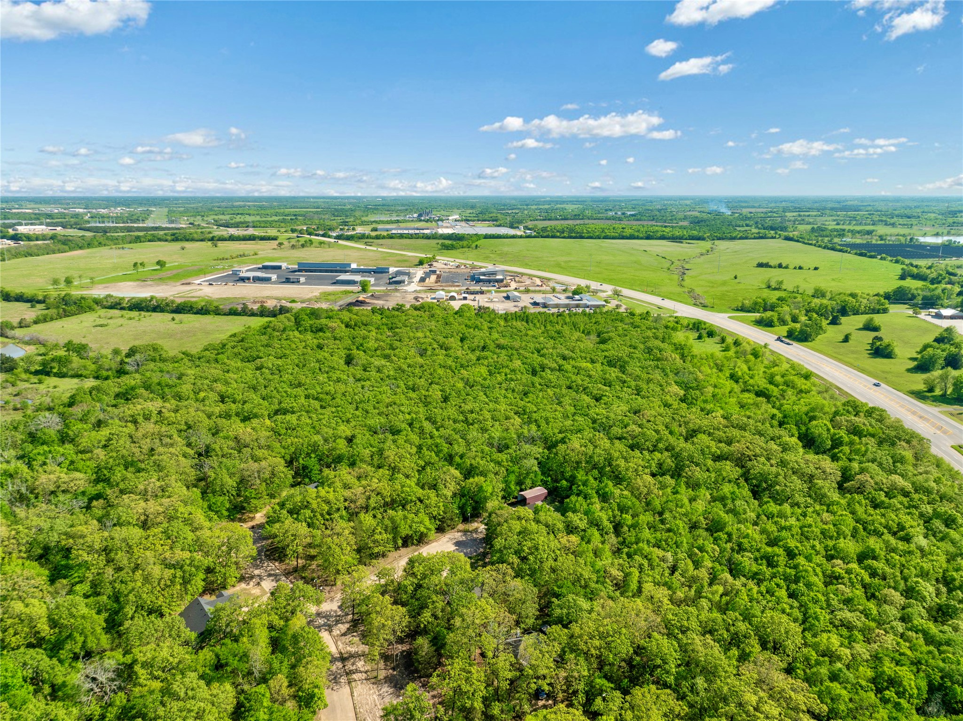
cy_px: 360
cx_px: 482
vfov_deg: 56.8
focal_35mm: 24
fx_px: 667
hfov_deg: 71.6
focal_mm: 12.29
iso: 100
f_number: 2.8
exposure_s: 1/640
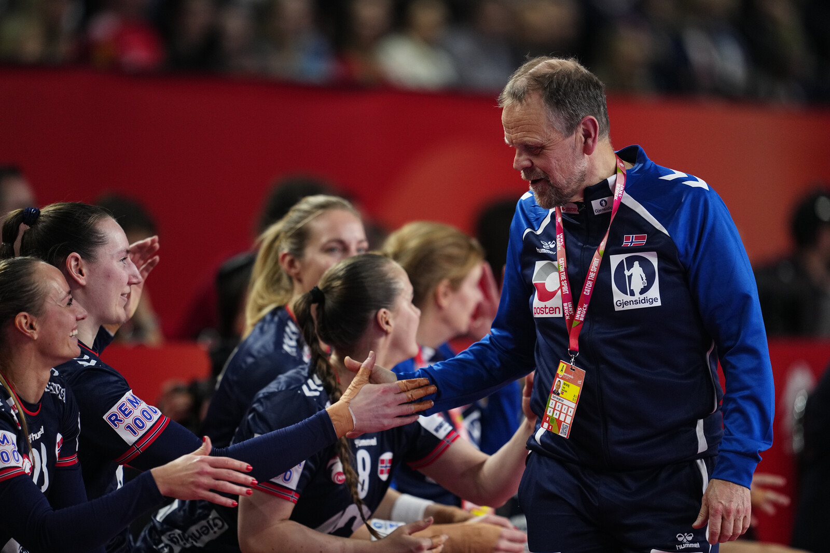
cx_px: 415
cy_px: 276
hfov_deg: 5.2
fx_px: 9222
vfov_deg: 3.4
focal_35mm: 400
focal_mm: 400
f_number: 2.8
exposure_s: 1/640
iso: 2000
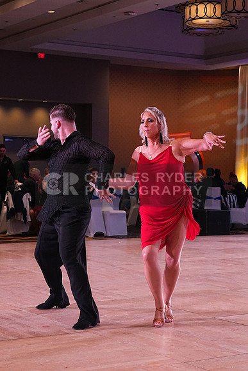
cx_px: 124
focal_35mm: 75
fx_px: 774
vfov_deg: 27.0
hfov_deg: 18.2
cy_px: 186
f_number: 5.6
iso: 4000
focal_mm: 50
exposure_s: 1/400
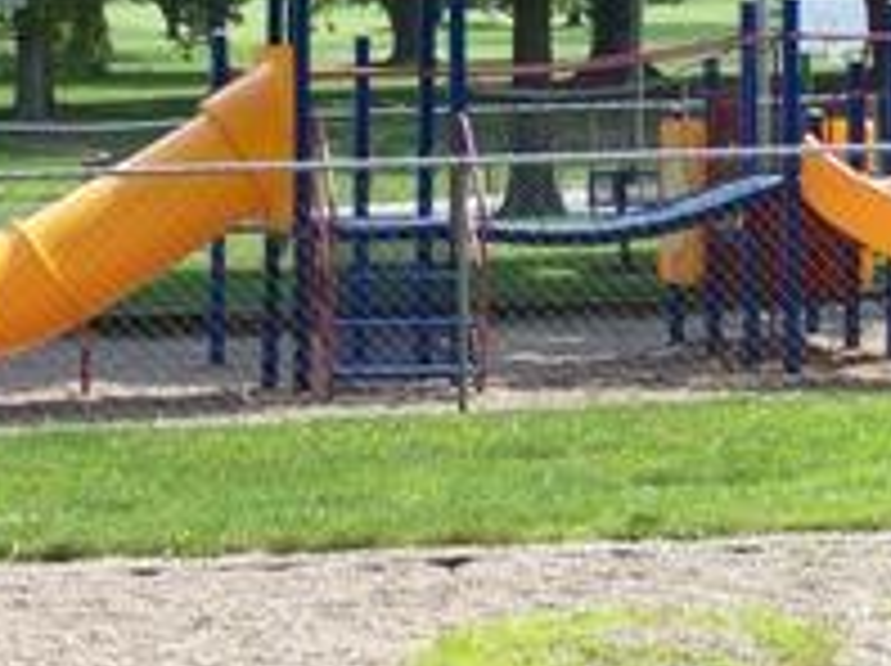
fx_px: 4525
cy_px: 54
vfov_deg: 8.4
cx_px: 693
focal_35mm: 176
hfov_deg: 11.2
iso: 80
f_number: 4.5
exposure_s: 1/320
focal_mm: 14.9
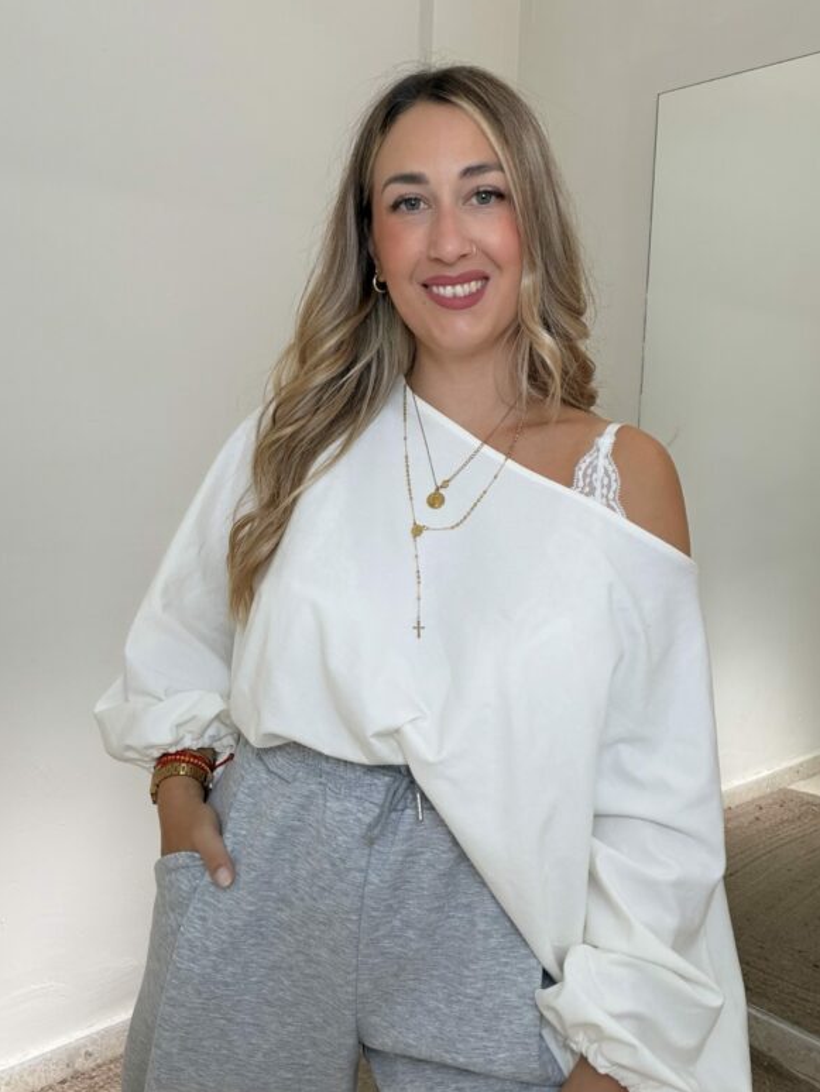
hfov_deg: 45.5
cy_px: 553
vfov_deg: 58.3
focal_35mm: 31
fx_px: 979
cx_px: 398
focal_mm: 2.71
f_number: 1.9
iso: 80
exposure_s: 1/82
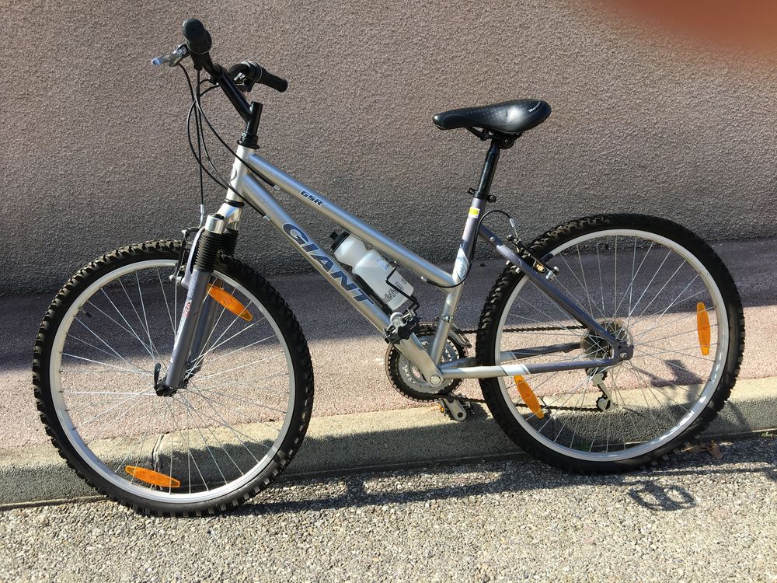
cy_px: 292
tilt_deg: -14.0
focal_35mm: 29
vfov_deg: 48.2
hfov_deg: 61.7
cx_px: 388
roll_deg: -3.1
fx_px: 651
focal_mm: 4.15
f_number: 2.2
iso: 25
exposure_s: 1/610
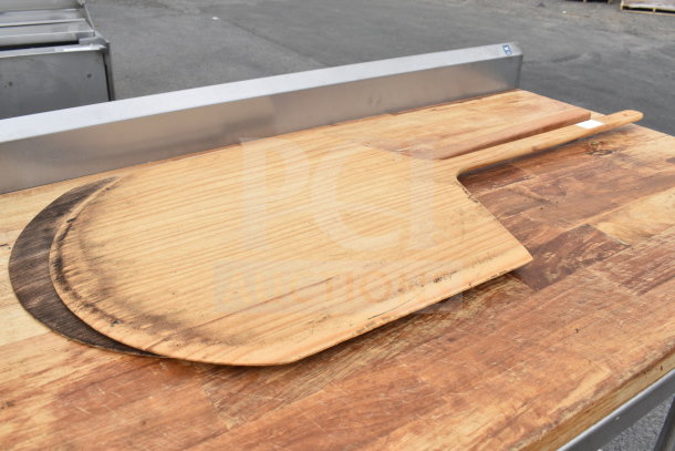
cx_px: 338
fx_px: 591
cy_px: 226
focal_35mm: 32
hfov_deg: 59.5
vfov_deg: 41.7
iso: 200
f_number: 8
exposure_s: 1/250
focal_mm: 21
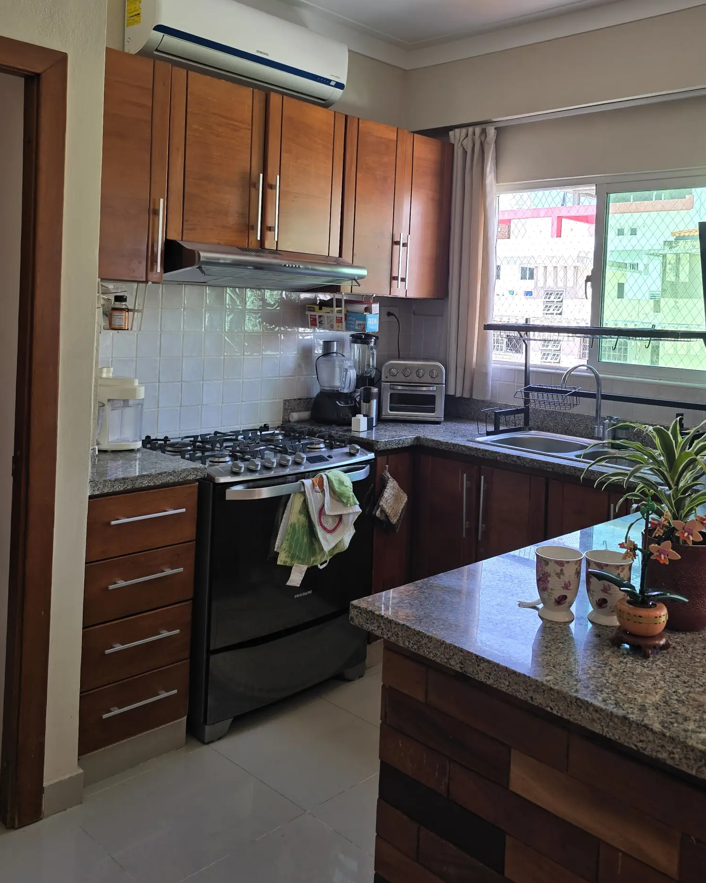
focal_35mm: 31
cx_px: 408
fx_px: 810
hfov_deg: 46.9
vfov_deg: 56.3
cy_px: 318
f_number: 1.7
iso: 40
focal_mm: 6.3
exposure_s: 1/120
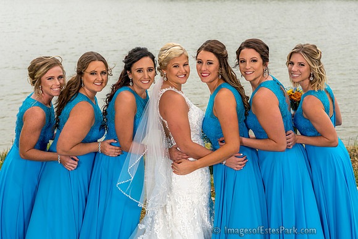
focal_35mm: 55
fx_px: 547
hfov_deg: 36.2
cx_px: 179
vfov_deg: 24.6
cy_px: 120
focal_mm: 55
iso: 100
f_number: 4.5
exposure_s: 1/400
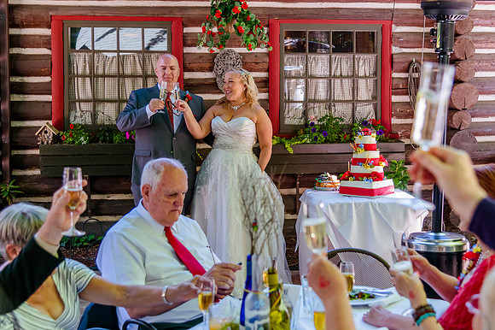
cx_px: 299
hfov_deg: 35.2
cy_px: 133
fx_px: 778
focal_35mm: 57
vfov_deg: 23.9
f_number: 4
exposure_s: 1/500
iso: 1600
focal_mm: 46
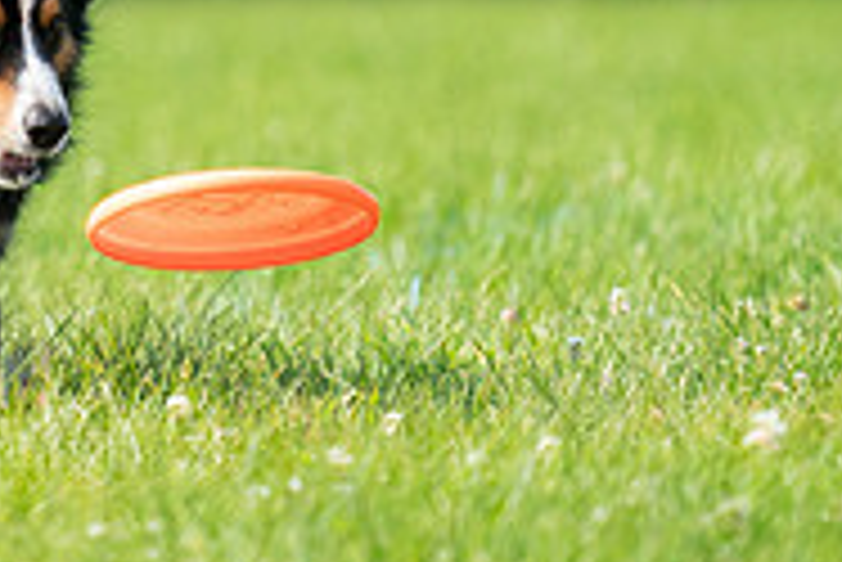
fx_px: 29866
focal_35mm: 1276
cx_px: -77
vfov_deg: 1.1
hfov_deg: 1.6
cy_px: -263
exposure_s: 1/4000
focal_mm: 411
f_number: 6.3
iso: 2500
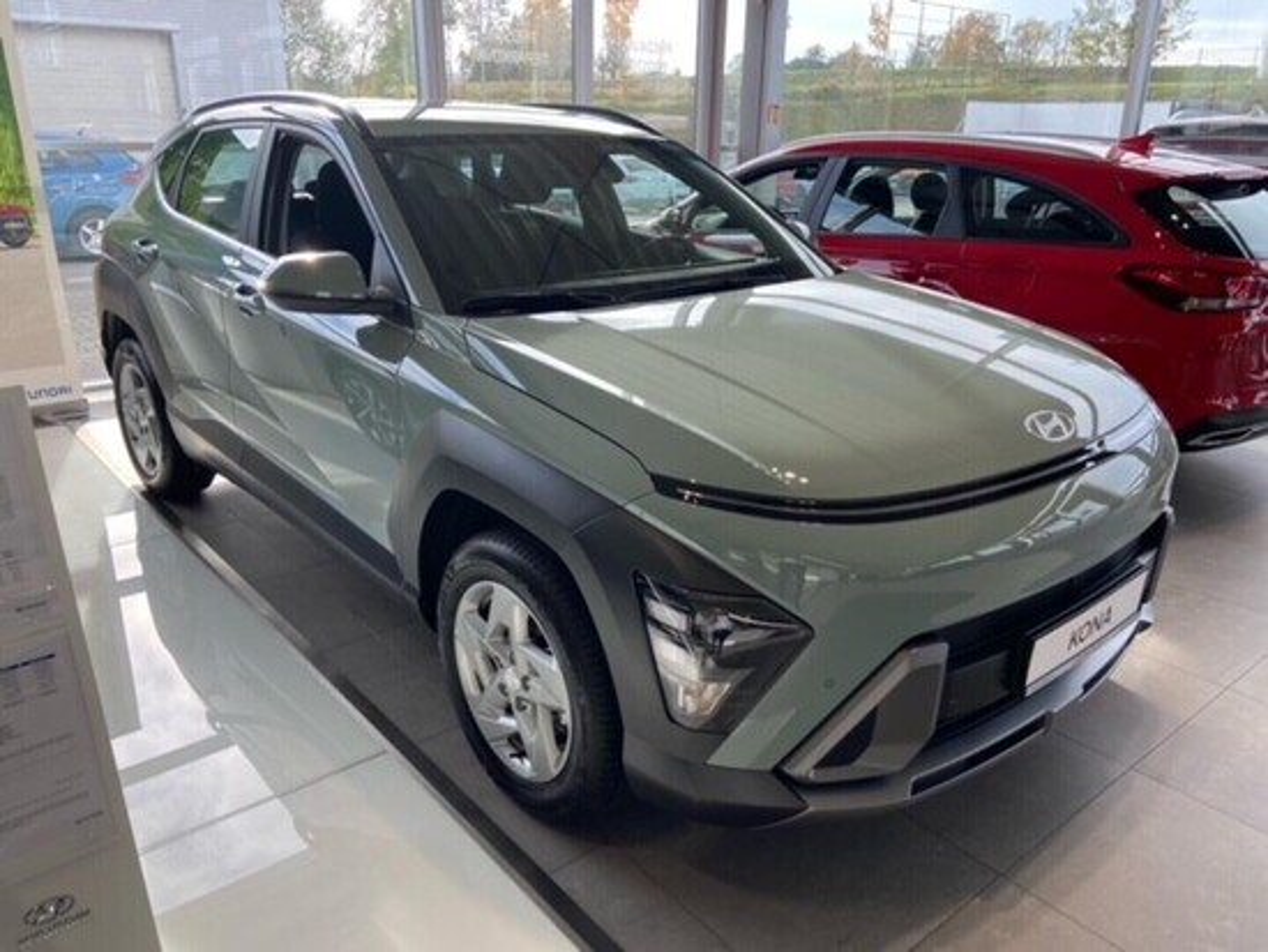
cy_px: 476
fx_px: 953
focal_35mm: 26
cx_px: 634
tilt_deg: -19.5
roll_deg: -0.5
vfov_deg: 53.1
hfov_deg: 67.3
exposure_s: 1/219
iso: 32
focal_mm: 4.25
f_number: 1.8
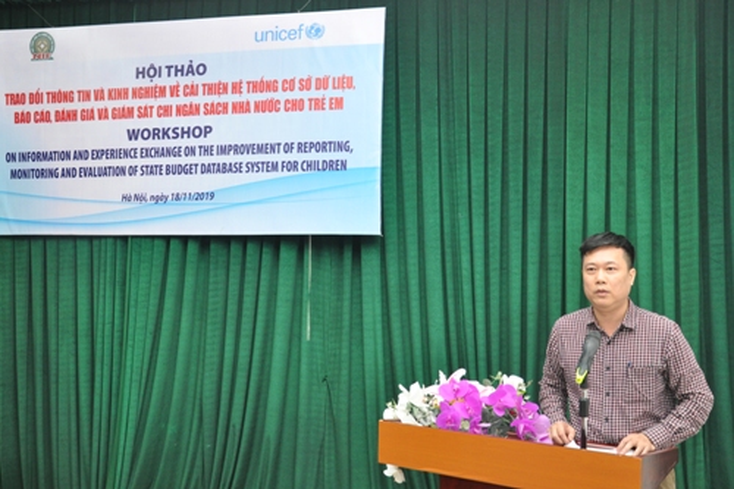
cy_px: 244
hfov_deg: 57.2
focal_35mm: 33
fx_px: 673
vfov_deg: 39.9
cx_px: 367
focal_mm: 22
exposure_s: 1/60
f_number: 4
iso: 800
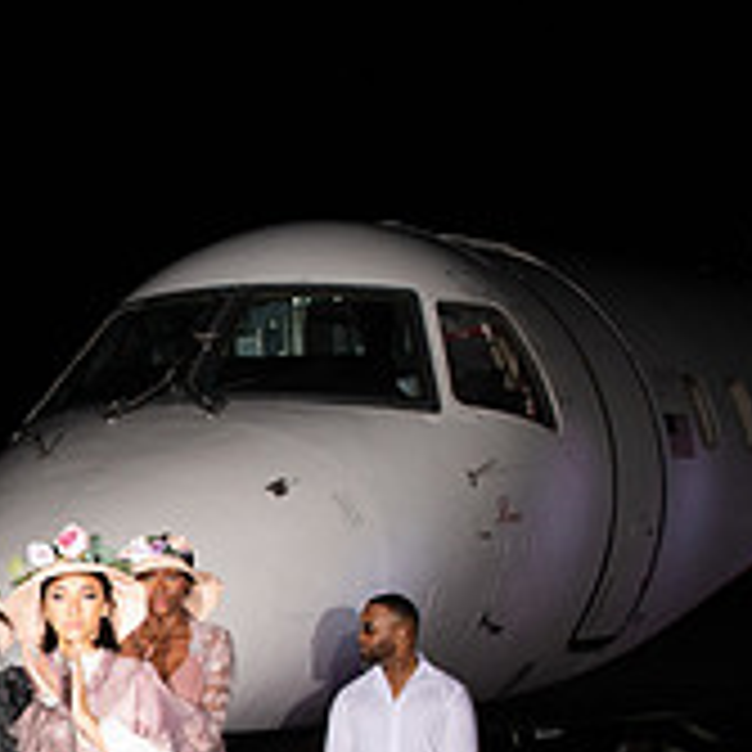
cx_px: -446
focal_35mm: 206
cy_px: 793
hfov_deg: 8.3
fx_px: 5063
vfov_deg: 8.4
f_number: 6.3
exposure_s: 1/200
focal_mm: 70
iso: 1000
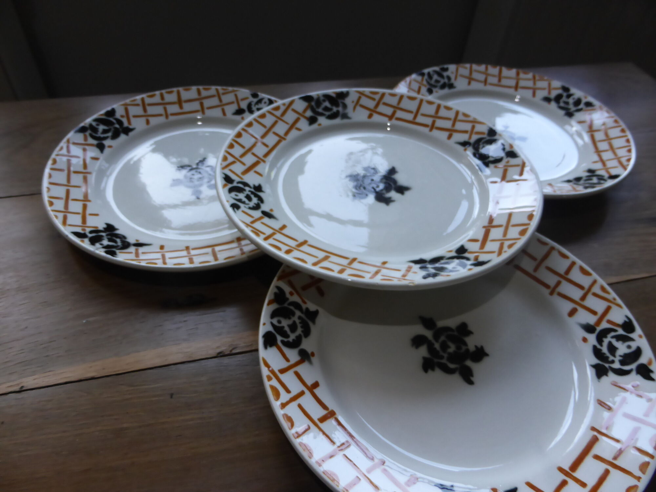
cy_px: 246
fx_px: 474
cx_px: 328
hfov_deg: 69.4
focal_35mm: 25
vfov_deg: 54.9
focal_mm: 4.3
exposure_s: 1/60
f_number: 3.3
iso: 250
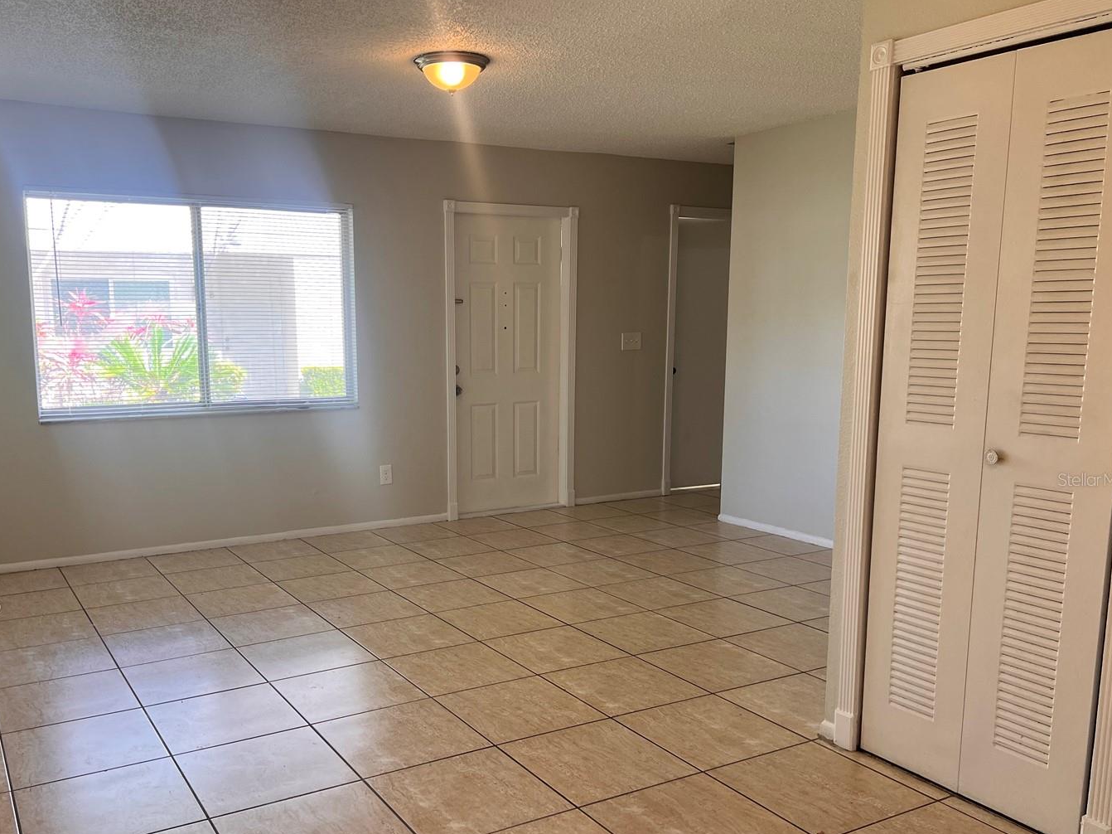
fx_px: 996
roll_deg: +0.4
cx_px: 473
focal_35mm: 31
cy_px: 479
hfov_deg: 58.1
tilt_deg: -9.9
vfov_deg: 45.3
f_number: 1.5
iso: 80
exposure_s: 1/120
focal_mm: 5.7
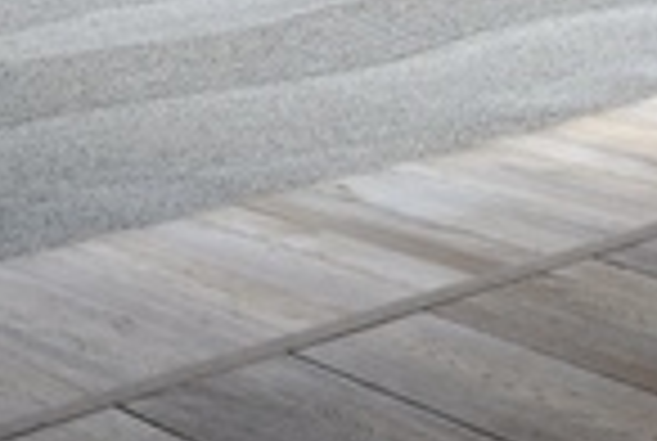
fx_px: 2158
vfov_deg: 11.2
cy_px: -214
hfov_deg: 17.3
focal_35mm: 118
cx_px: 428
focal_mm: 18
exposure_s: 1/600
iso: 400
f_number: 4.5
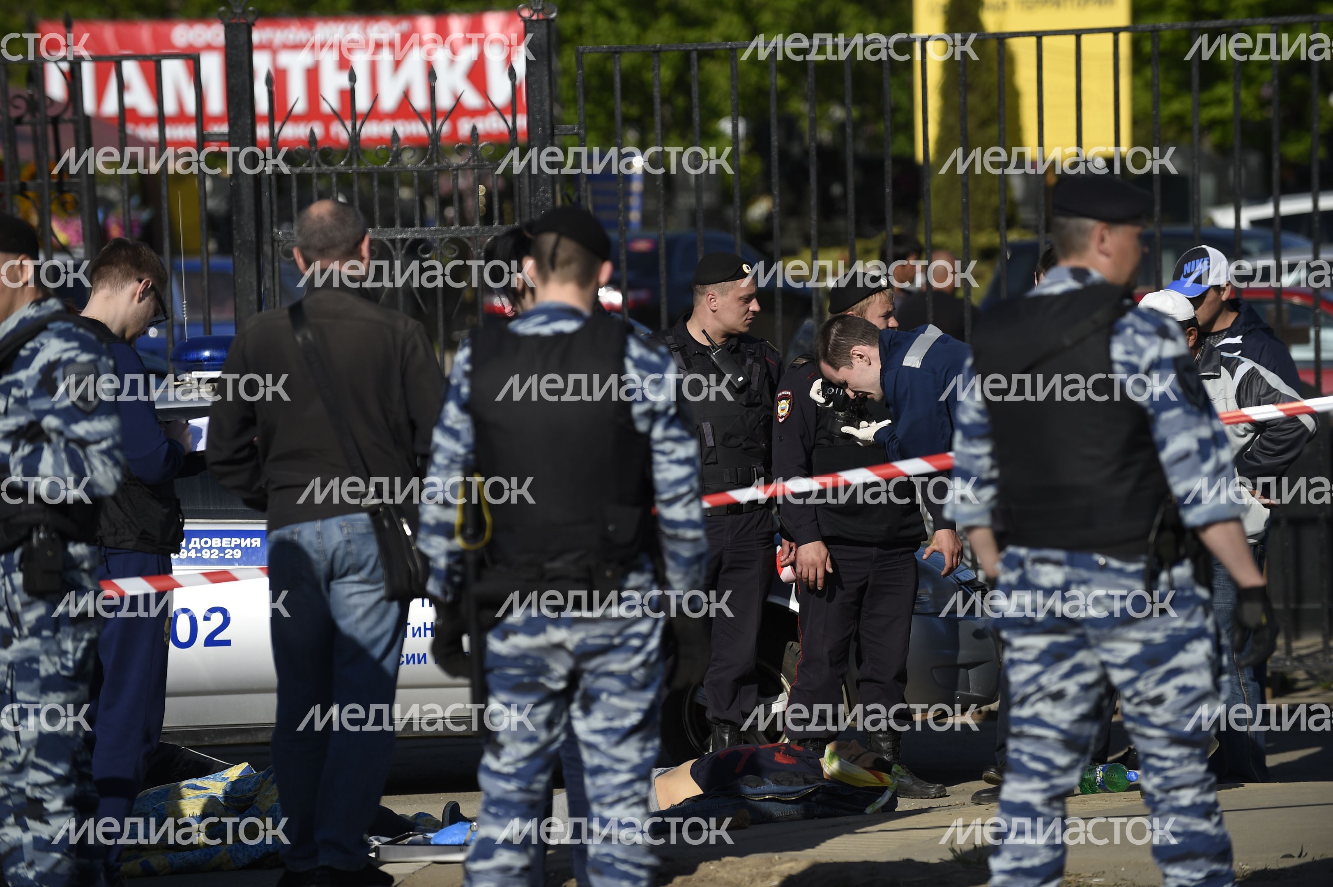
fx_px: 7031
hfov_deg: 10.8
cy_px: 444
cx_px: 666
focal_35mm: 190
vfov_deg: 7.2
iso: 125
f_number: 5
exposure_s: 1/2000
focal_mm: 190
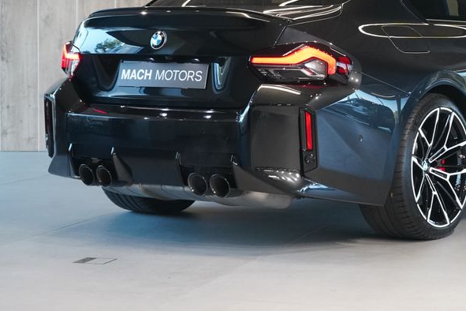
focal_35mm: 104
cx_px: 363
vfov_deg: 13.1
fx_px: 1346
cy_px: 69
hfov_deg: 19.5
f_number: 5
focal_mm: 60
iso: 6400
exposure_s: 1/160
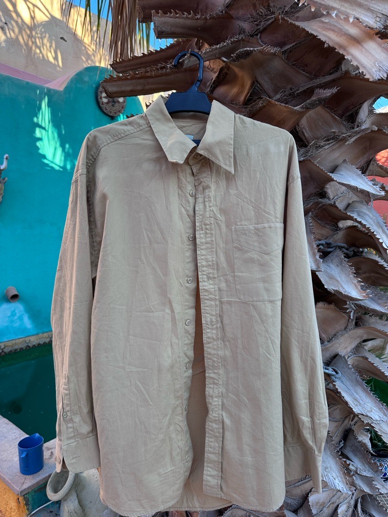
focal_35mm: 24
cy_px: 258
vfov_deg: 71.6
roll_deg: -2.0
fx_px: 359
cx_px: 194
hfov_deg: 56.8
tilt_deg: -6.1
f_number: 1.78
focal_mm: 6.86
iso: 80
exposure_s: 1/335
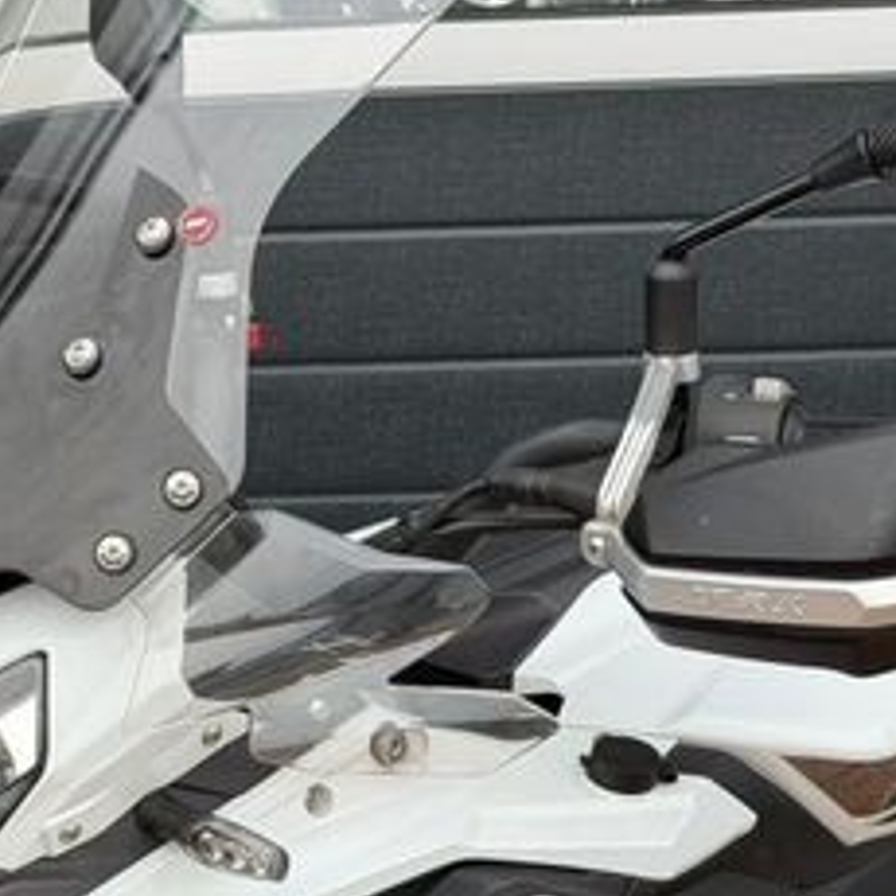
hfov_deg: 14.6
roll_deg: +1.7
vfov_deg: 14.7
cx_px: 121
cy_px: 623
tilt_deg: -11.8
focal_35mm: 118
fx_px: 3456
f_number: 1.78
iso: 64
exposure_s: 1/687
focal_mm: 6.76
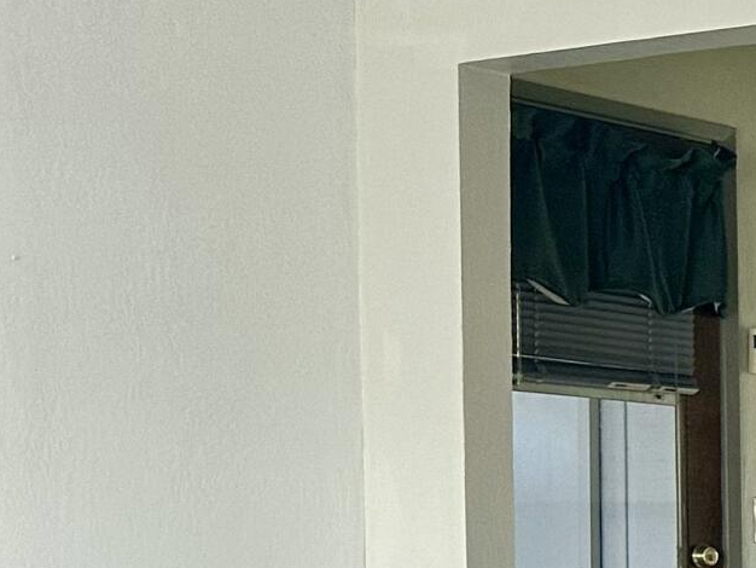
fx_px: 2513
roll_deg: -0.3
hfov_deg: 13.5
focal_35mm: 115
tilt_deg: -2.6
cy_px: 707
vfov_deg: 12.5
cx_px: 1700
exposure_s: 1/60
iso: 160
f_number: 1.78
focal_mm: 6.86
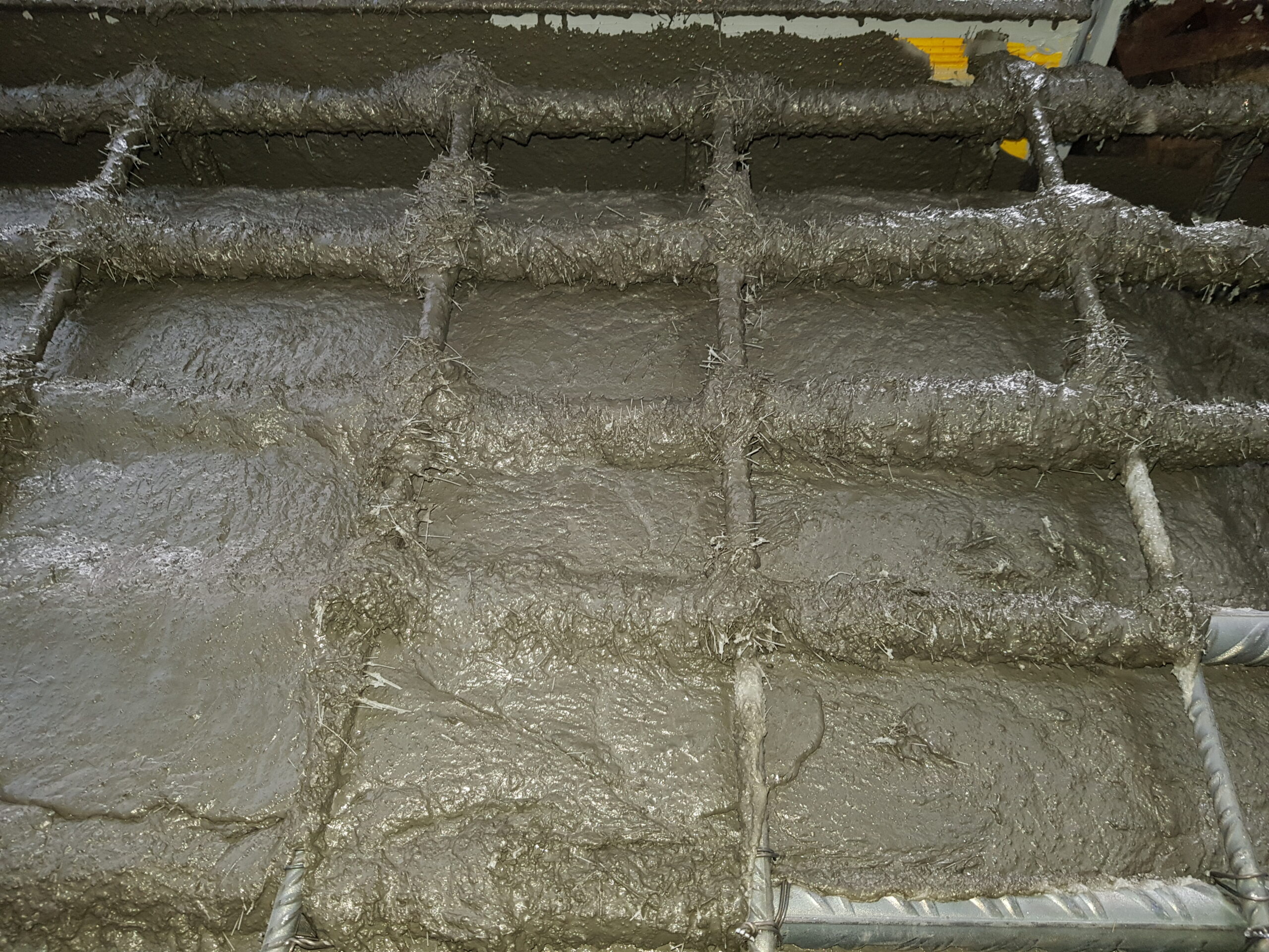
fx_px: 953
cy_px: 476
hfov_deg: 67.3
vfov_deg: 53.1
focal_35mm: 26
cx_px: 634
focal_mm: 4.2
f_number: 1.7
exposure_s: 1/50
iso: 80
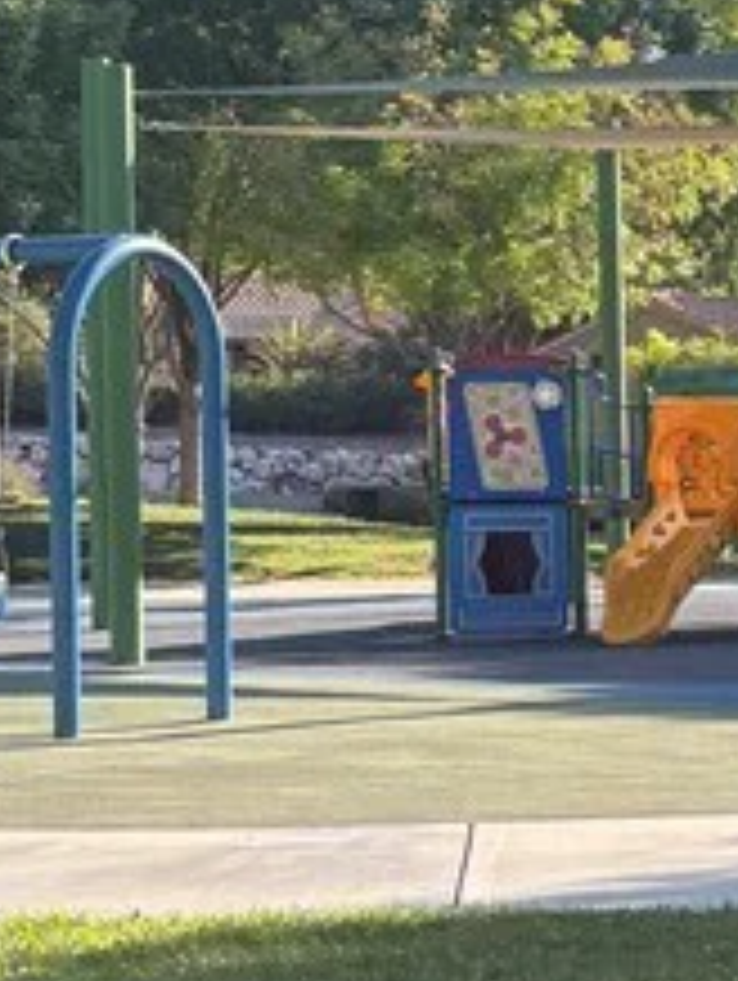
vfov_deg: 16.1
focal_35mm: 122
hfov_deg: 11.2
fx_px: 3461
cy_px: 580
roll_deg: +0.9
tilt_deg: -2.8
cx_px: 1377
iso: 64
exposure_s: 1/1016
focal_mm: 5.96
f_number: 1.6
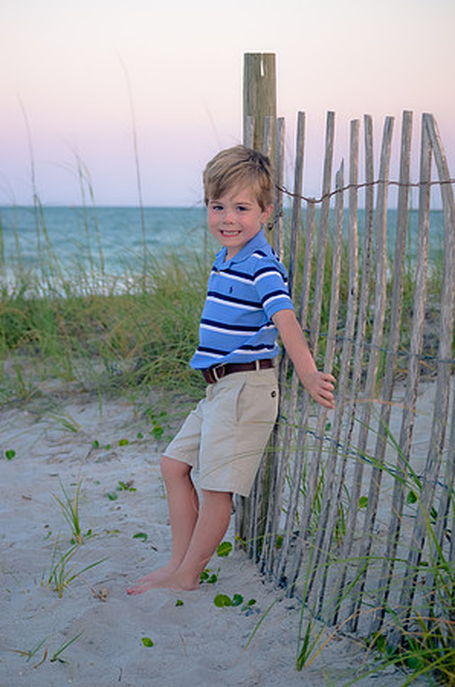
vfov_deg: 24.7
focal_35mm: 82
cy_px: 344
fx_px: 1571
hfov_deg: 16.5
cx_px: 228
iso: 200
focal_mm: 55
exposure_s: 1/80
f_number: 5
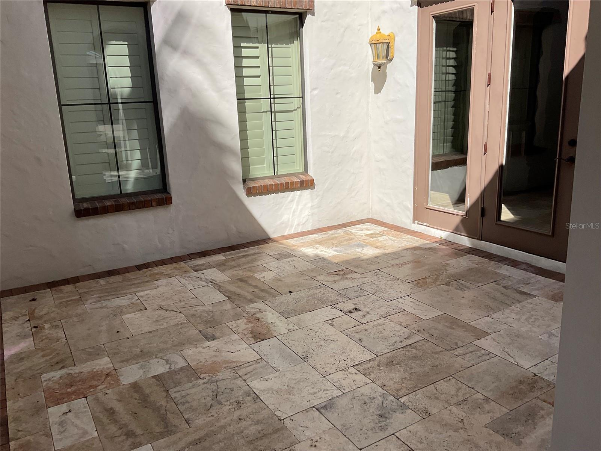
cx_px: 300
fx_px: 503
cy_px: 226
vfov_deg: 48.2
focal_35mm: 29
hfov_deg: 61.7
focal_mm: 3
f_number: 1.8
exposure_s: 1/2801
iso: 16
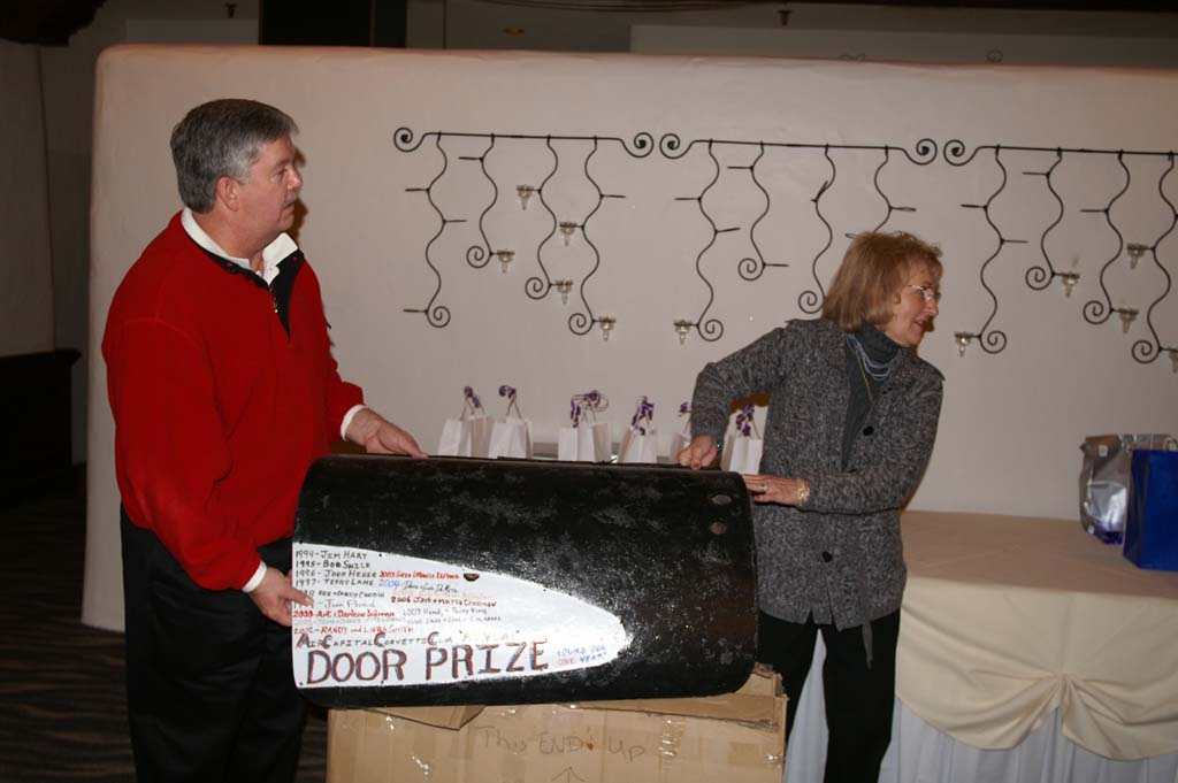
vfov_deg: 39.9
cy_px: 392
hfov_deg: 57.3
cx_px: 589
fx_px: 1079
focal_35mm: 33
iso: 200
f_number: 3.5
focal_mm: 22
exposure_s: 1/60
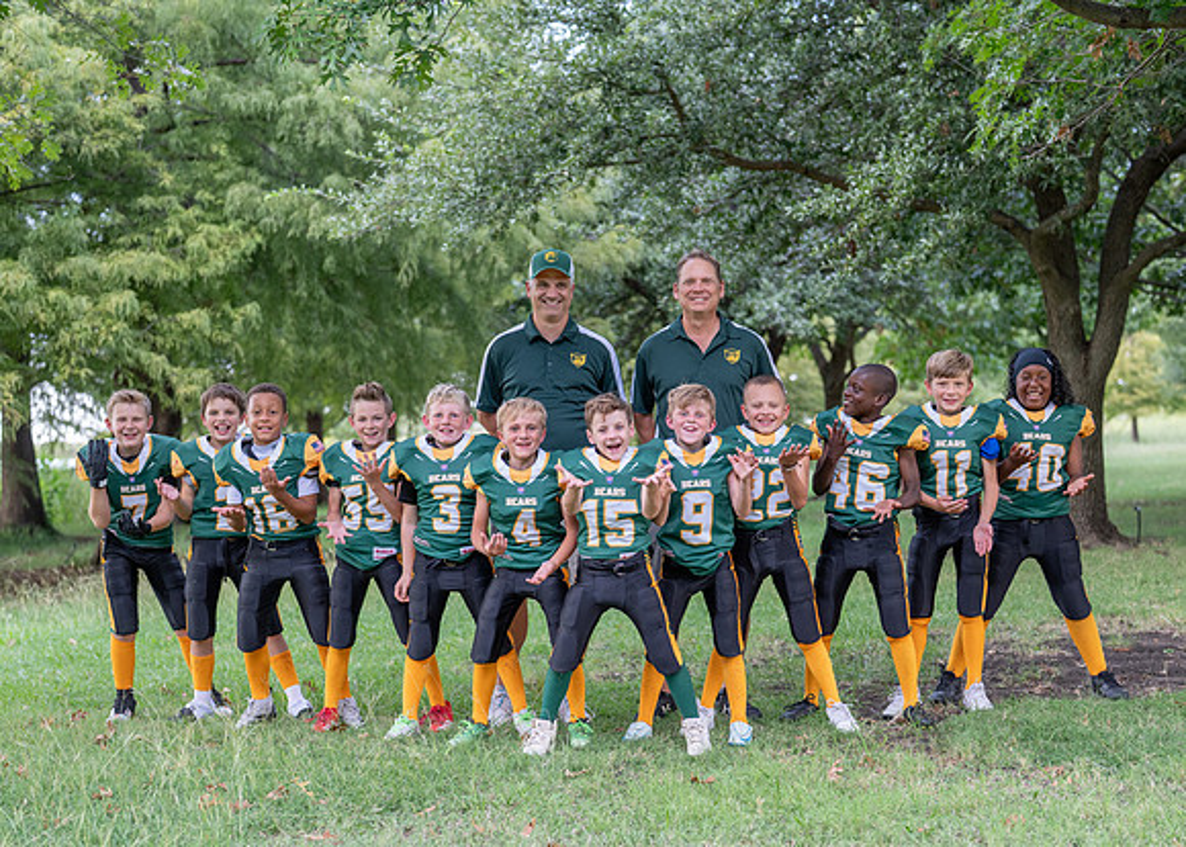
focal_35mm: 66
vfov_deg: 21.5
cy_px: 498
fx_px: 2227
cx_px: 595
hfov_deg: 29.8
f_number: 2.2
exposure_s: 1/320
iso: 320
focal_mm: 50
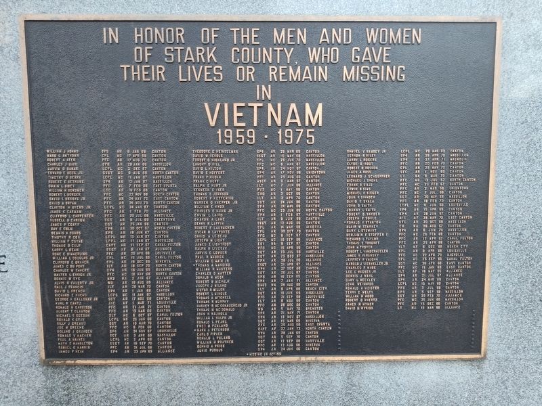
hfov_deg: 73.9
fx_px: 360
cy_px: 203
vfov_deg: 58.9
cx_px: 271
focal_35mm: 23
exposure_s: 1/60
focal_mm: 5.56
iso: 1263
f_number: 1.8
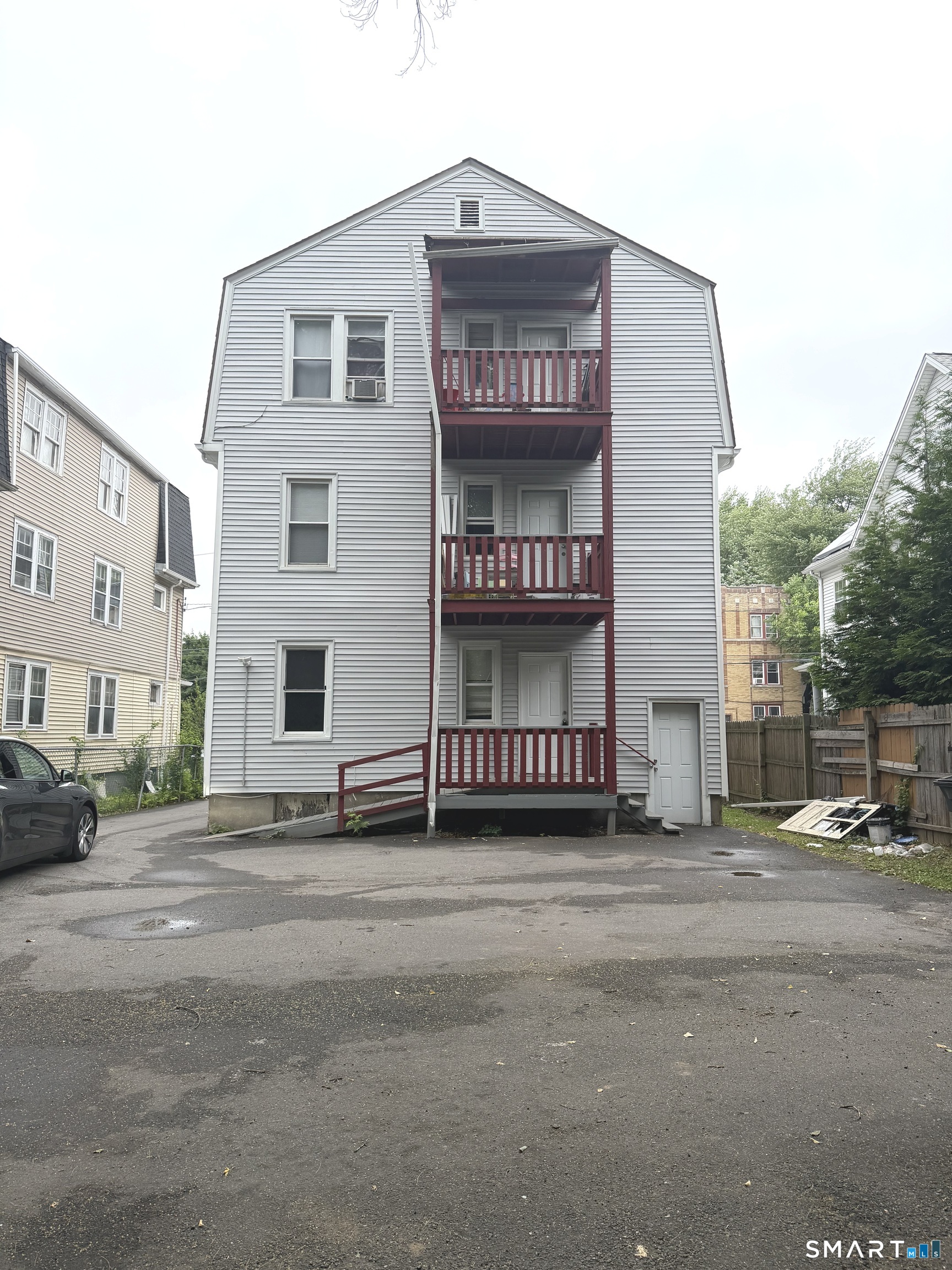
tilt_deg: +5.7
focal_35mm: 24
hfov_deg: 56.8
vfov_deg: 71.6
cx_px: 476
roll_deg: -0.7
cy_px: 635
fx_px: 880
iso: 100
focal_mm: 6.76
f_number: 1.78
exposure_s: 1/765
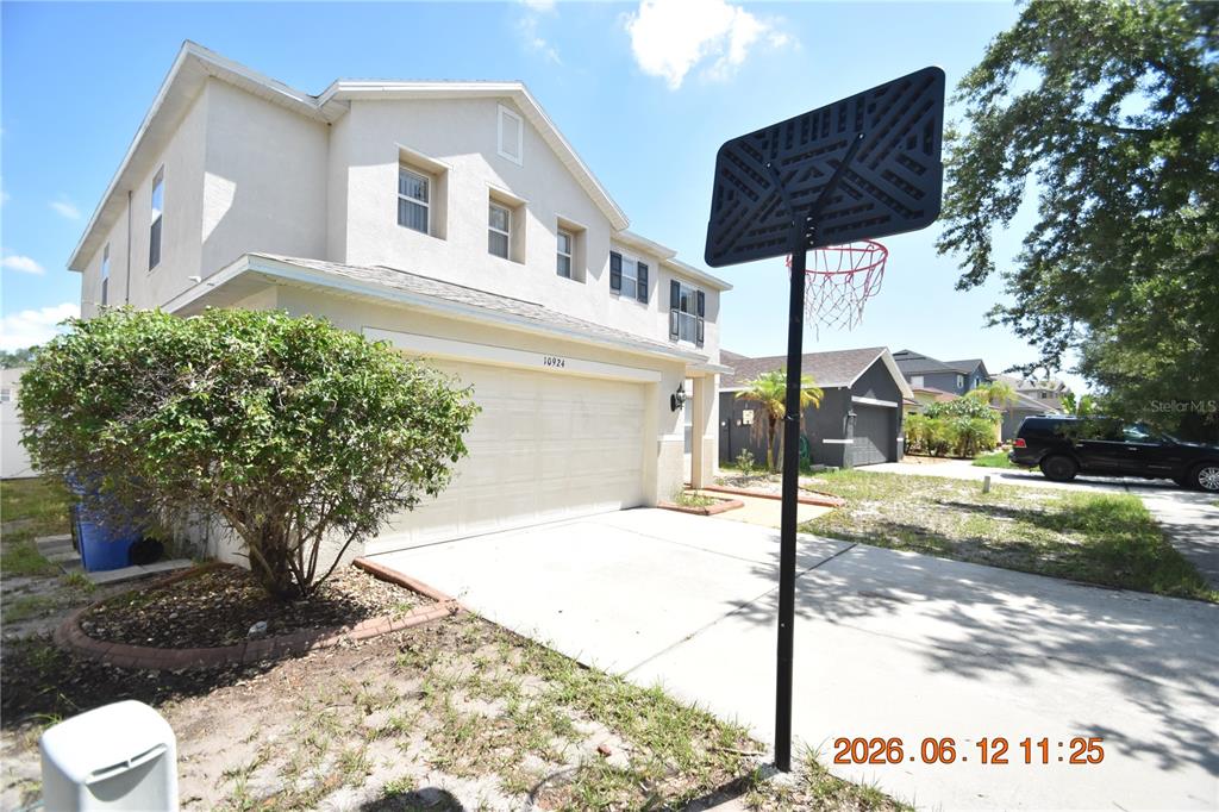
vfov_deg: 77.3
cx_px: 610
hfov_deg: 100.4
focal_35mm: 15
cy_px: 406
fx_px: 508
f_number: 3.5
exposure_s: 1/4000
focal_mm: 10
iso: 800
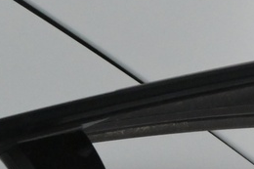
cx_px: 284
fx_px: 2503
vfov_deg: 3.8
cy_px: 341
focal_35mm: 355
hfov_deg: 5.8
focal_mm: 38
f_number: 7.1
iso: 2500
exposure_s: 1/200
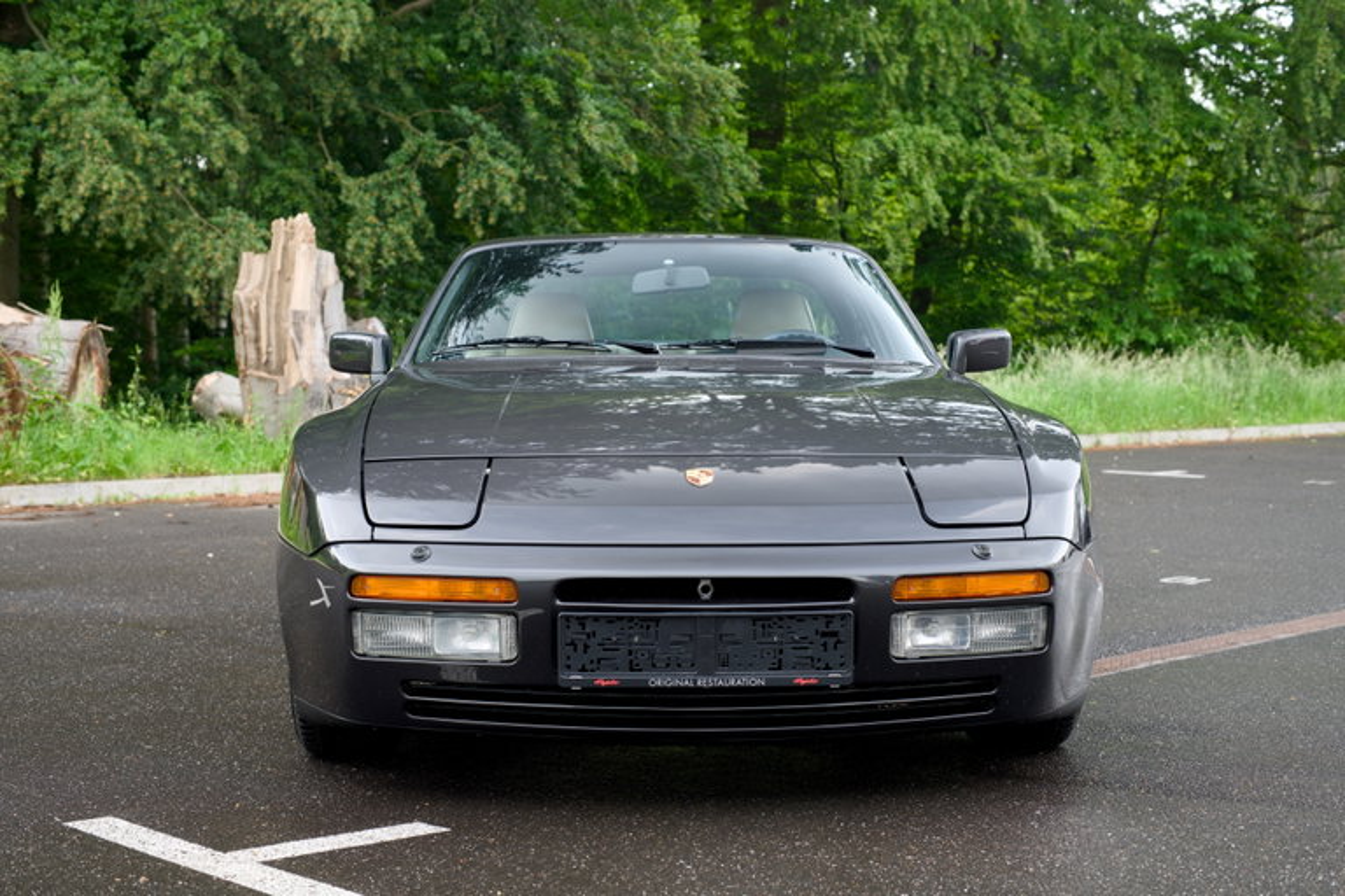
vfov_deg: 27.0
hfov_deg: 39.6
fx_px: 1868
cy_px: 448
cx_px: 672
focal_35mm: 50
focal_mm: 50
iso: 100
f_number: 8
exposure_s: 1/20
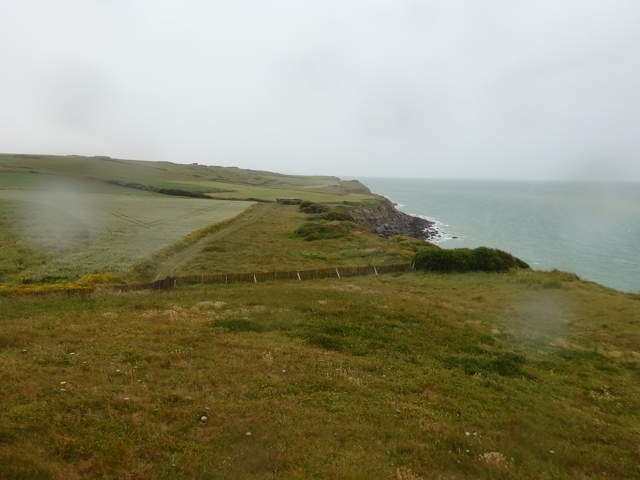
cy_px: 240
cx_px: 320
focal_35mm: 27
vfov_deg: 51.4
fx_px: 499
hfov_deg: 65.3
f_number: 3.2
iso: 125
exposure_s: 1/400
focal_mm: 5
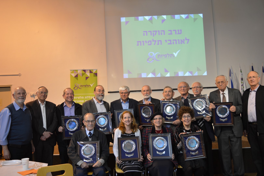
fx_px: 264
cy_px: 88
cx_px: 132
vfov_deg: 36.8
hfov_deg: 53.2
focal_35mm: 36
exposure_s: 1/30
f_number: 4
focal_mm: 24
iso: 400
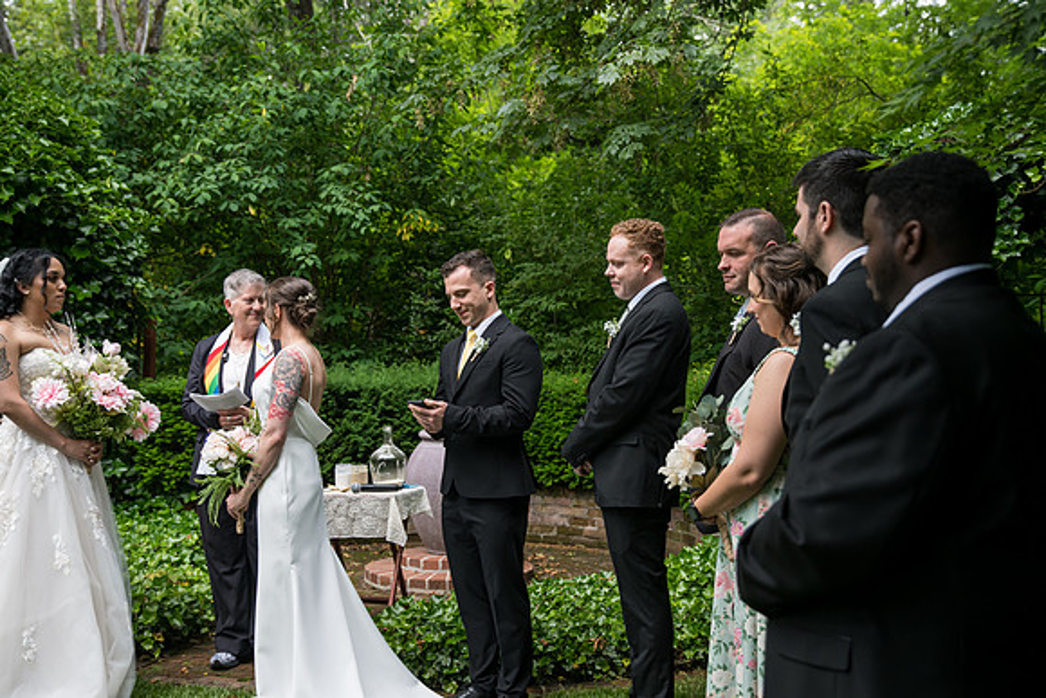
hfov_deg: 48.4
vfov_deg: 33.4
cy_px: 349
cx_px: 523
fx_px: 1162
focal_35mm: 40
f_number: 3.5
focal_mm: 40
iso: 320
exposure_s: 1/400
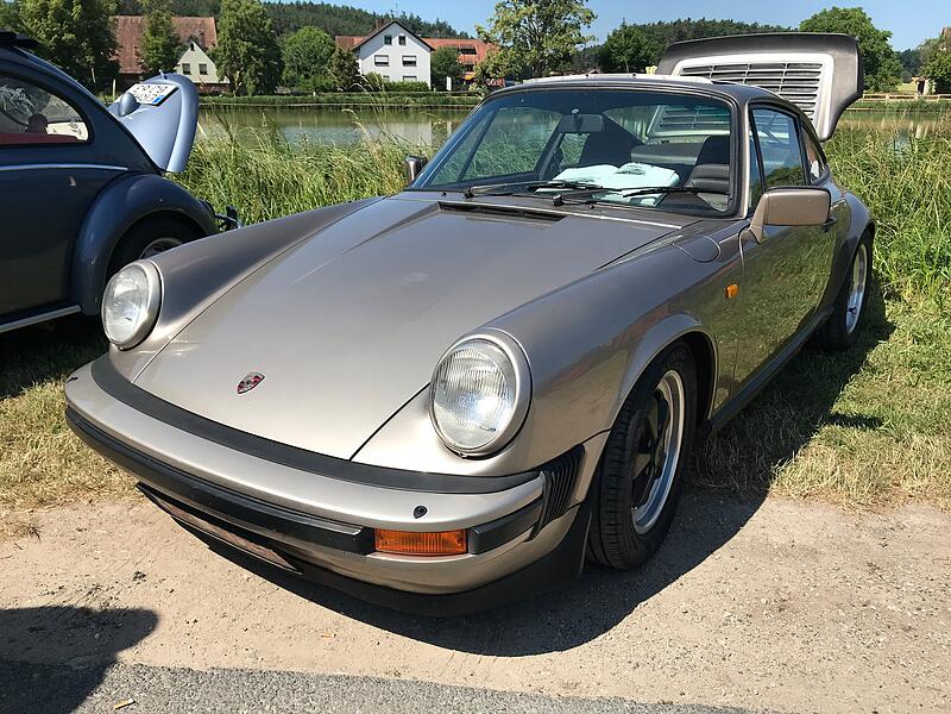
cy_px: 357
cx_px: 476
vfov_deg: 49.7
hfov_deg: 63.4
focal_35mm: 28
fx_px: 769
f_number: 1.8
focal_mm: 3.99
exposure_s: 1/2457
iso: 20
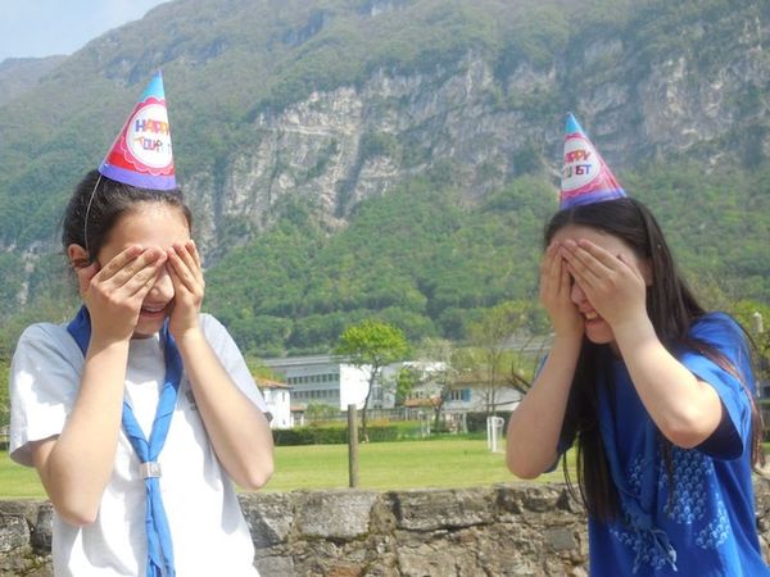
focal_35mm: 46
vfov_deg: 31.5
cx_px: 385
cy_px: 288
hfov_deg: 41.2
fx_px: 1023
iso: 125
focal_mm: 8.2
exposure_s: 1/500
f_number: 3.8
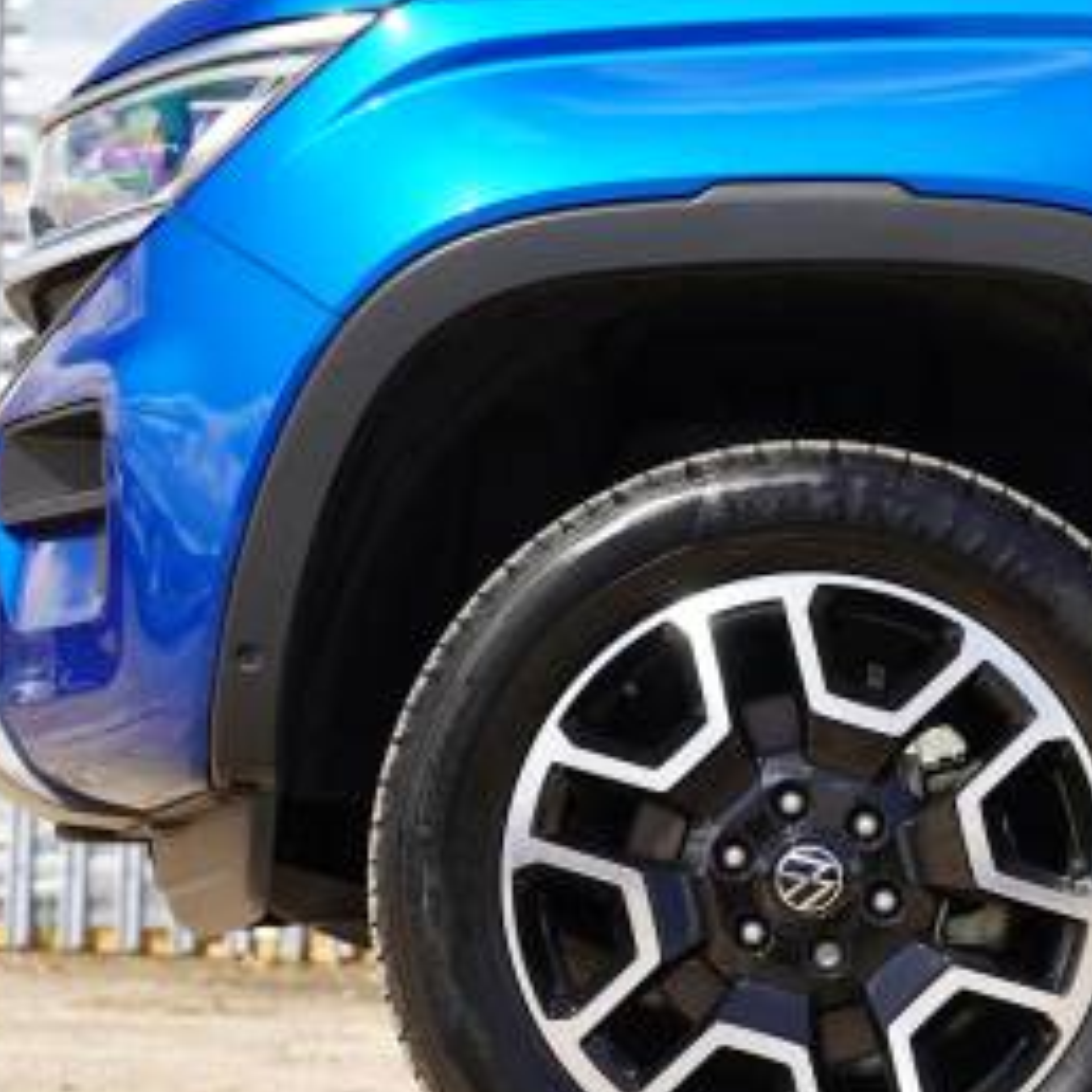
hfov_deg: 12.5
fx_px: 4984
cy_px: 677
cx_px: 817
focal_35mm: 140
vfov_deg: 12.5
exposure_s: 1/160
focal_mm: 66.3
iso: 100
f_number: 5
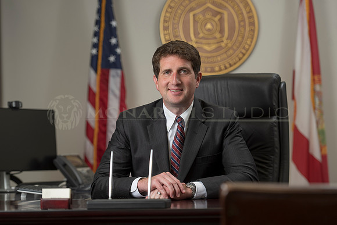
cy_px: 108
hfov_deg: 16.5
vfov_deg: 11.0
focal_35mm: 124
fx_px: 1166
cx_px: 175
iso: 125
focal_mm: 120
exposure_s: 1/200
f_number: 3.5
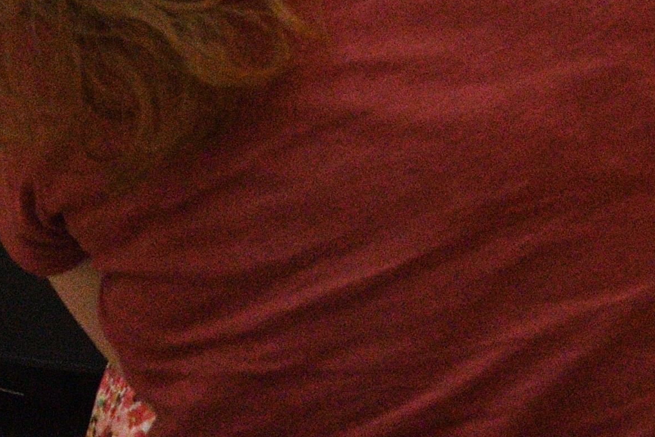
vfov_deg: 10.6
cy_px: -547
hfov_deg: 17.1
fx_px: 2074
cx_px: 794
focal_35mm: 114
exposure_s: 1/250
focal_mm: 16
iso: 1800
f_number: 5
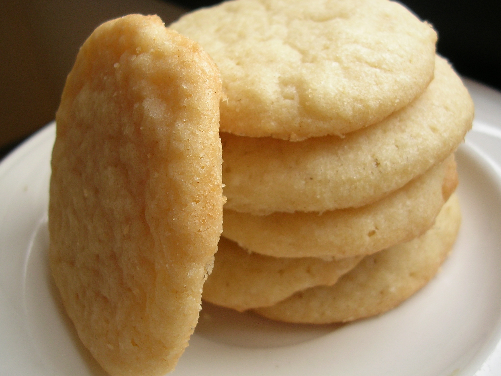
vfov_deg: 37.7
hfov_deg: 49.0
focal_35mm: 38
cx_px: 250
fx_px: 550
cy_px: 188
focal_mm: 5.8
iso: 50
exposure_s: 1/39.4
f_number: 2.8
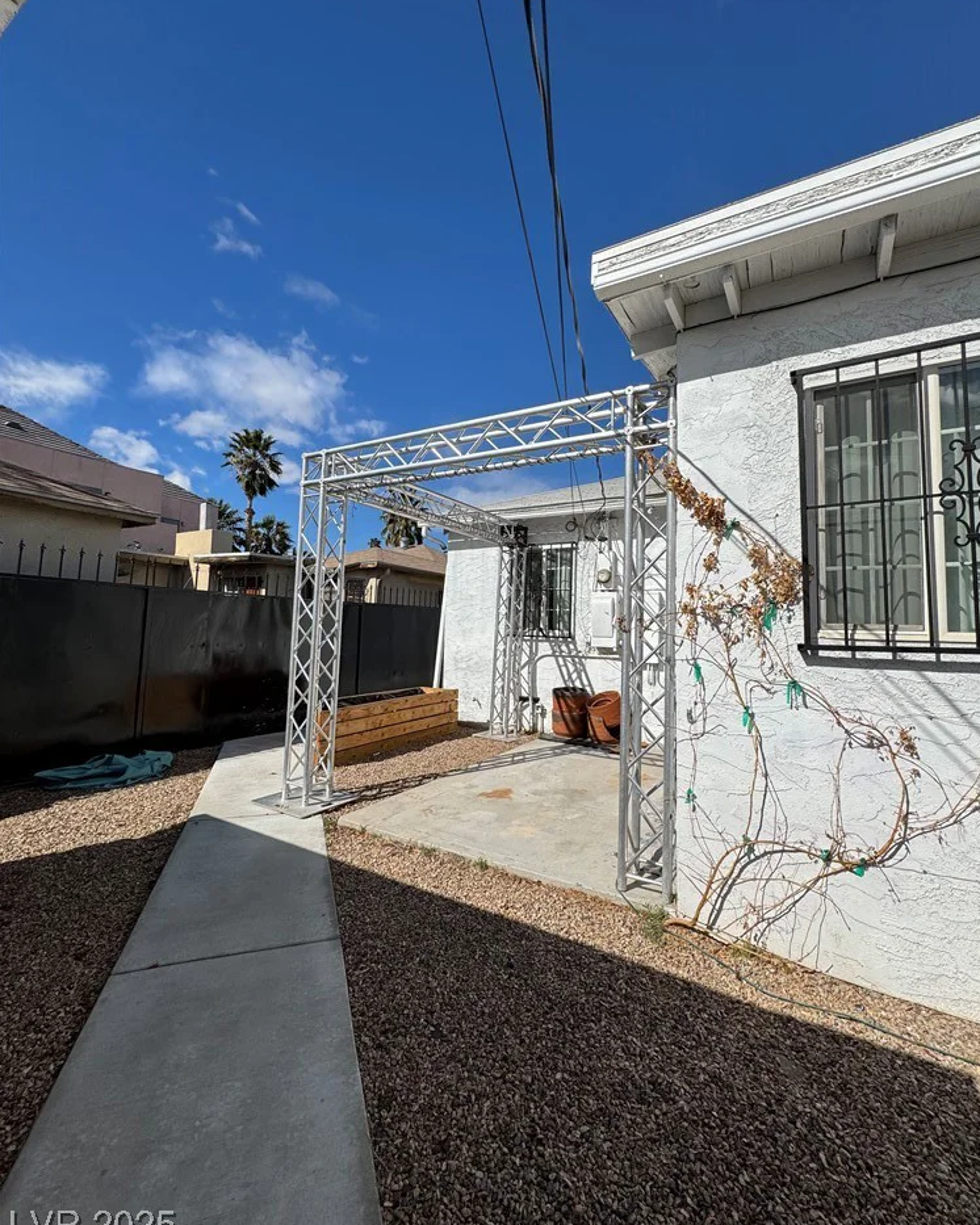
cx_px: 503
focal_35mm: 15
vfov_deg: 96.8
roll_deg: -2.3
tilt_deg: +4.0
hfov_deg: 84.0
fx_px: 544
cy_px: 591
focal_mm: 2.22
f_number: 2.2
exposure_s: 1/3906
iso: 32
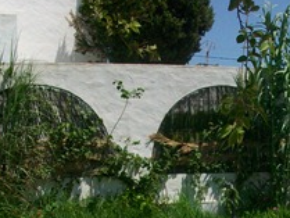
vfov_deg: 14.9
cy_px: 201
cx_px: 234
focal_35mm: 98
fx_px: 821
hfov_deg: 19.8
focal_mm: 5.7
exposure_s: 1/500
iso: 64
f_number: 5.5
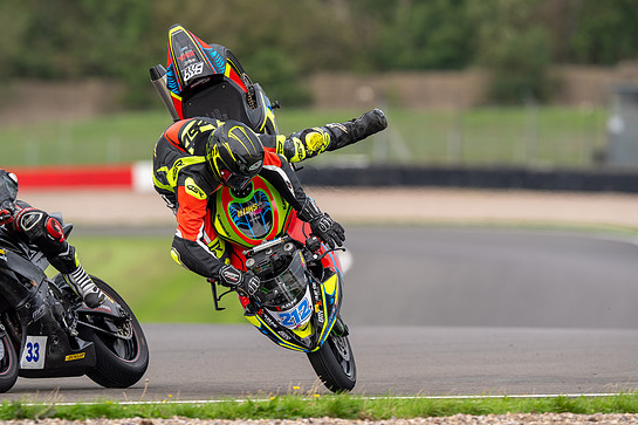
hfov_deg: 3.2
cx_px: 322
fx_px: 11586
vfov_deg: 2.1
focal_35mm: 654
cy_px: 215
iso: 250
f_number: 6.3
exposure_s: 1/500
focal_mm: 600
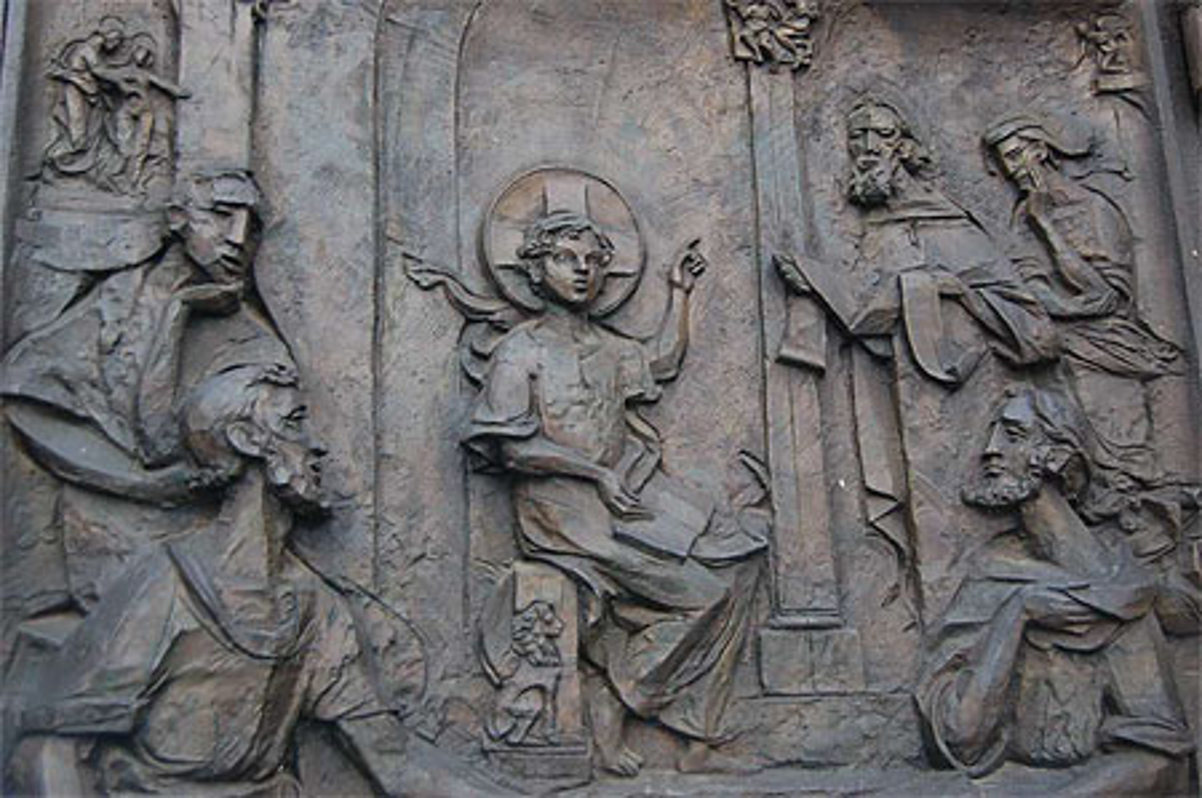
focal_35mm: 45
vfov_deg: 29.8
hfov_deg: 43.6
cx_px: 601
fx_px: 1501
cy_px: 399
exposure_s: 1/50
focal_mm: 30
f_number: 4.2
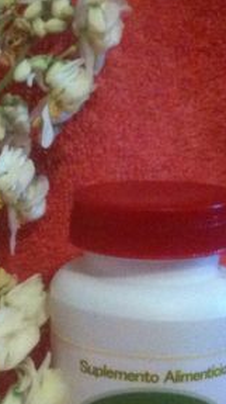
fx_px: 907
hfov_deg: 13.8
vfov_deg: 24.9
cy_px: 269
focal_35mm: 85
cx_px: -41
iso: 500
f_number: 2.8
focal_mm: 3.85
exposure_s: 1/17
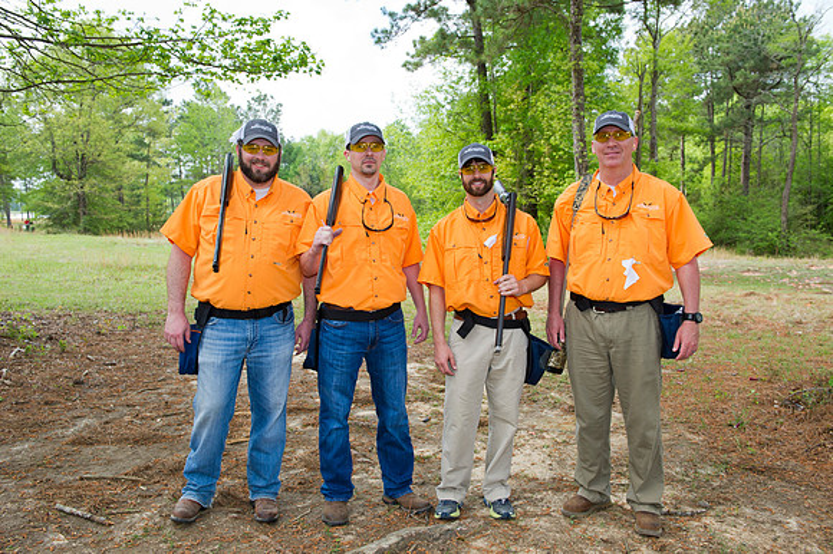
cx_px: 416
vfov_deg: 44.9
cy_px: 277
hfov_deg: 63.7
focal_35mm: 29
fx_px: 671
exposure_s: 1/250
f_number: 7.1
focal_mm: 29
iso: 400
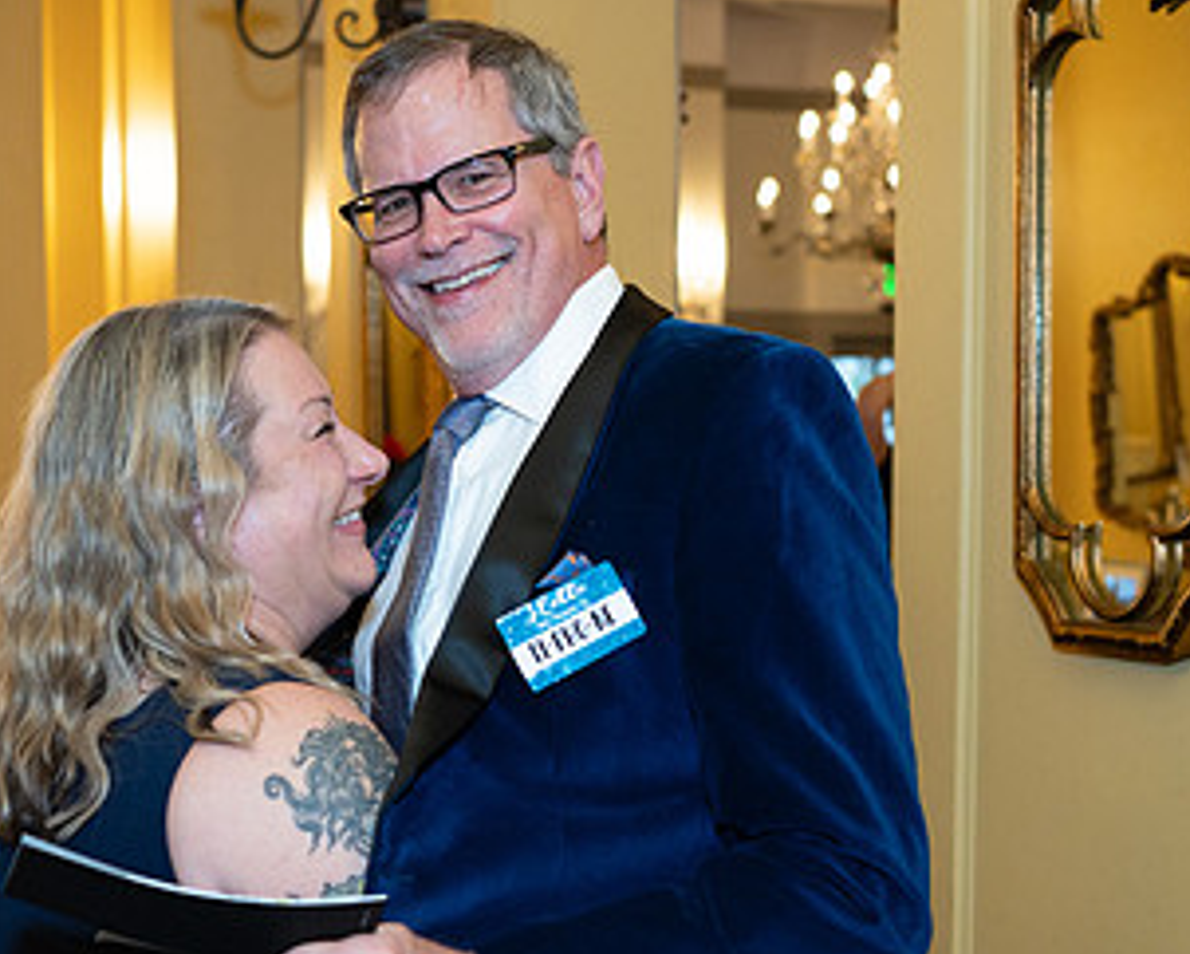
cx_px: 461
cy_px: 621
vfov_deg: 24.1
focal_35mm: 63
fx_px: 2220
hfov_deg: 29.9
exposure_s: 1/100
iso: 800
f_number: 3.2
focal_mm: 35
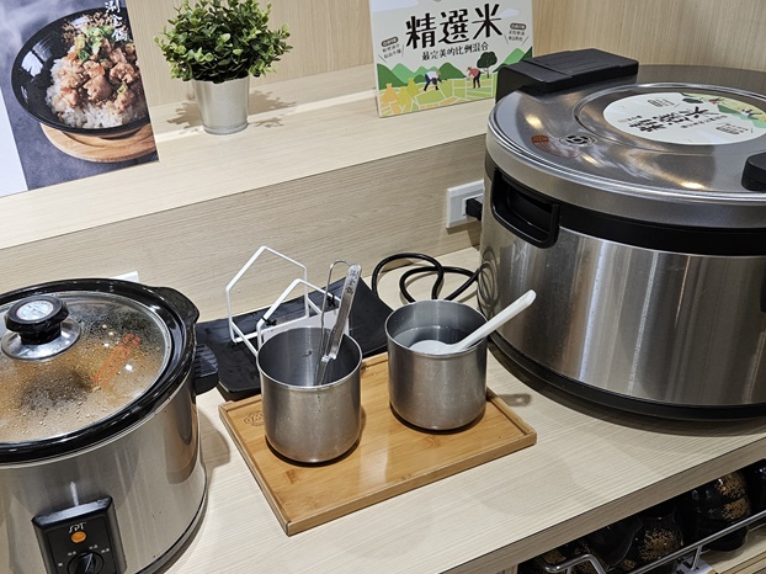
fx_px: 818
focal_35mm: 37
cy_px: 254
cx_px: 291
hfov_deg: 49.7
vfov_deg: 38.6
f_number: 1.8
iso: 160
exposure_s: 1/120
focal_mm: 5.4
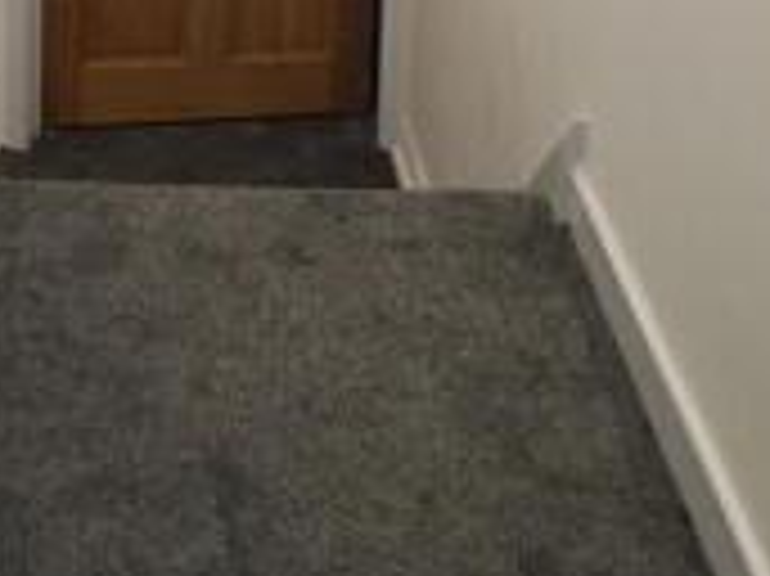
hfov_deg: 18.7
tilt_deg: -12.8
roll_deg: +1.5
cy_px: -317
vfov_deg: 13.9
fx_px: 2201
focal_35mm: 99
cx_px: -164
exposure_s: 1/33
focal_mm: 4.15
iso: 100
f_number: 2.2
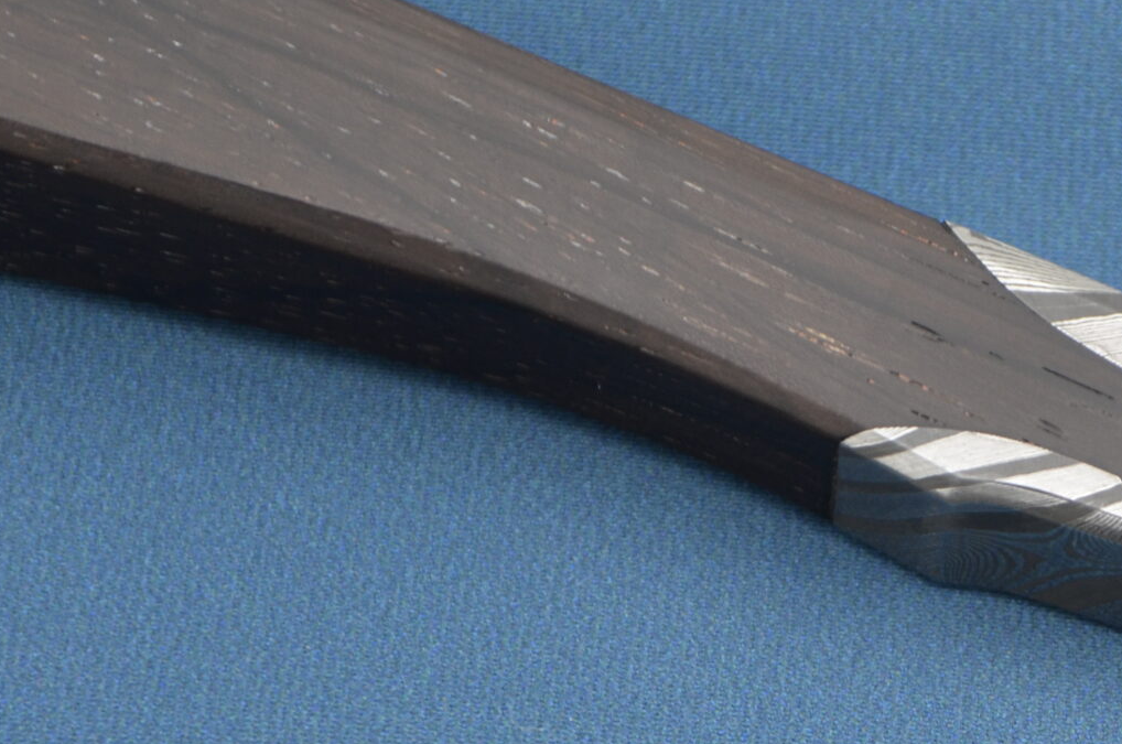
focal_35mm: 264
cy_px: 641
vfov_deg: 5.2
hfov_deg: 7.8
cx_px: 1086
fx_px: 8214
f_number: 4
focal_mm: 70
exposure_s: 1/60
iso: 400
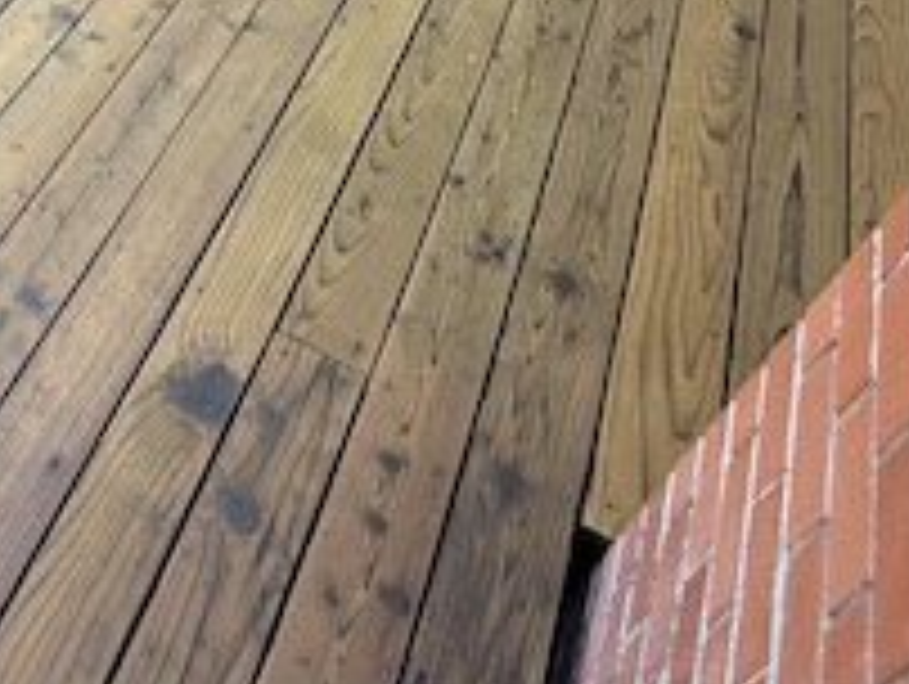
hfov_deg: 33.4
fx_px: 1183
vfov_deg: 28.9
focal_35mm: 45
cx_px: -207
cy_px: -86
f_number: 2.2
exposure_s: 1/99
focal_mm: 2.22
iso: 160
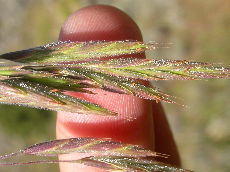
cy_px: 86
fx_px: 518
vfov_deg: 18.9
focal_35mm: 78
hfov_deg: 25.0
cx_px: 115
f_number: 7.9
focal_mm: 16.2
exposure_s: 1/259
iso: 100
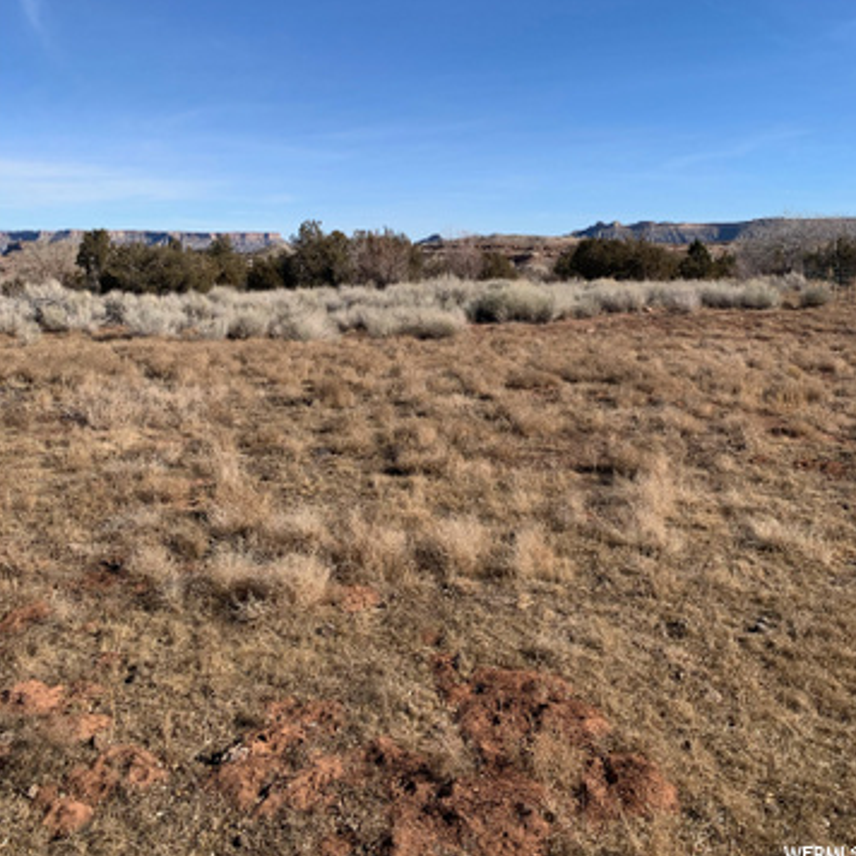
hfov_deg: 52.5
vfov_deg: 51.6
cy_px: 286
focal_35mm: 31
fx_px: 867
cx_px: 428
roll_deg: +1.3
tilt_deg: -1.3
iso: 25
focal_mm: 4.25
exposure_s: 1/2915
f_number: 1.8
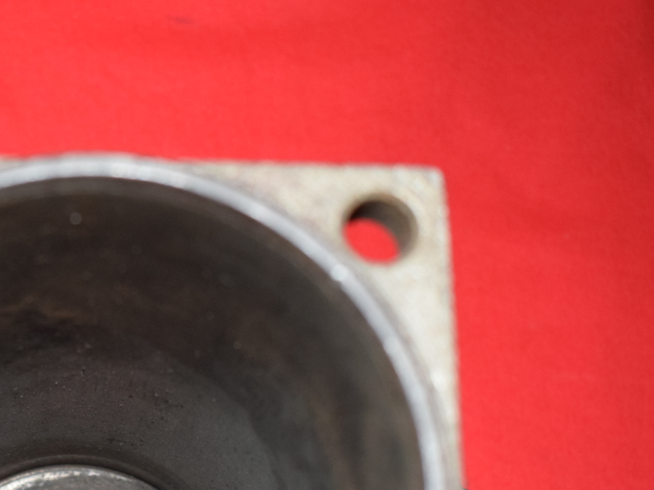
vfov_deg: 20.9
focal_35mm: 69
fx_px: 1303
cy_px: 432
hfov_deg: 27.0
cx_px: 38
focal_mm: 23
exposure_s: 1/160
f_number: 5
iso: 1250
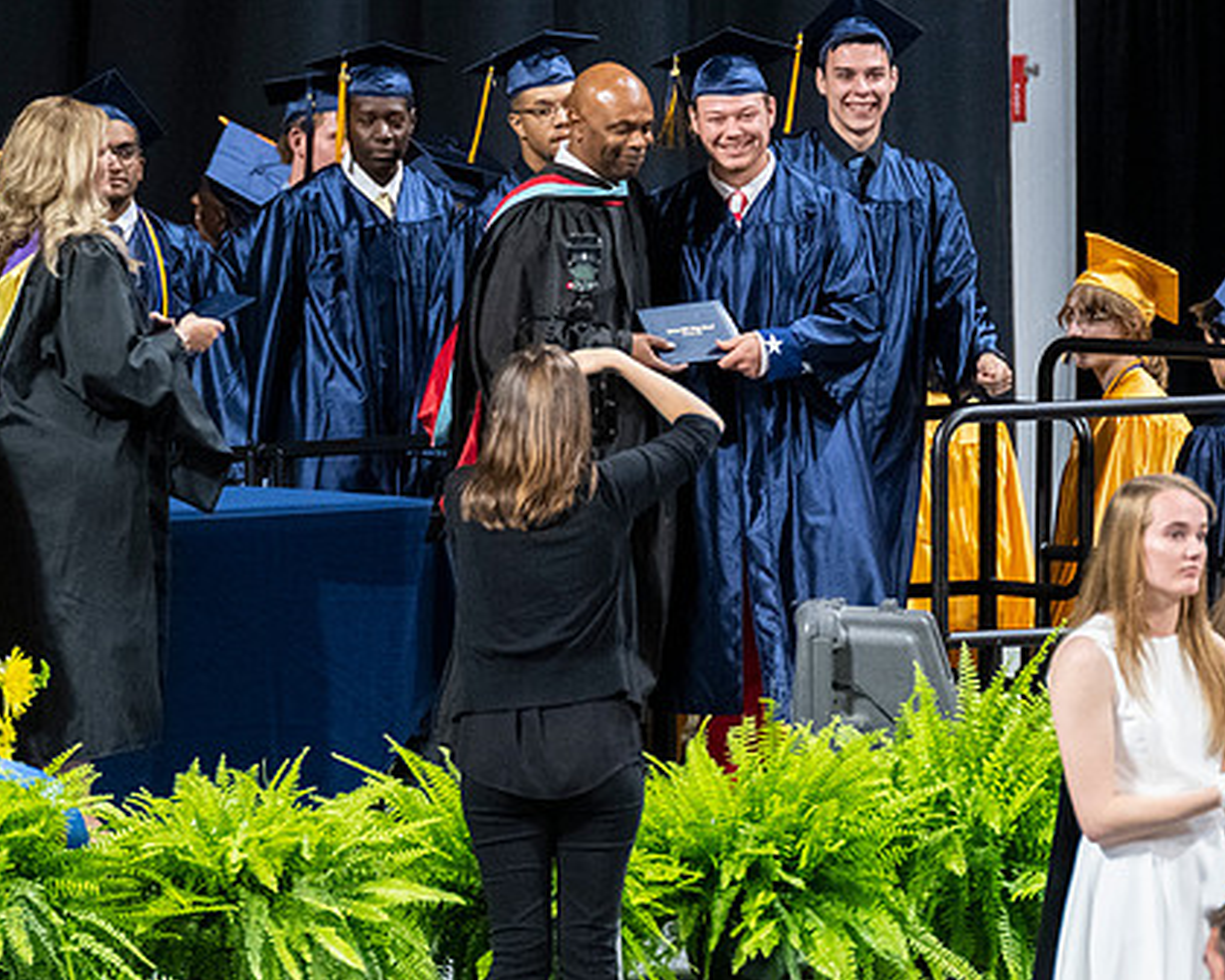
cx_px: 743
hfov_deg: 3.7
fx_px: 19034
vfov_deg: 2.9
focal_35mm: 525
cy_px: 425
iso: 2000
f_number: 4
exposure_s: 1/200
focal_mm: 200
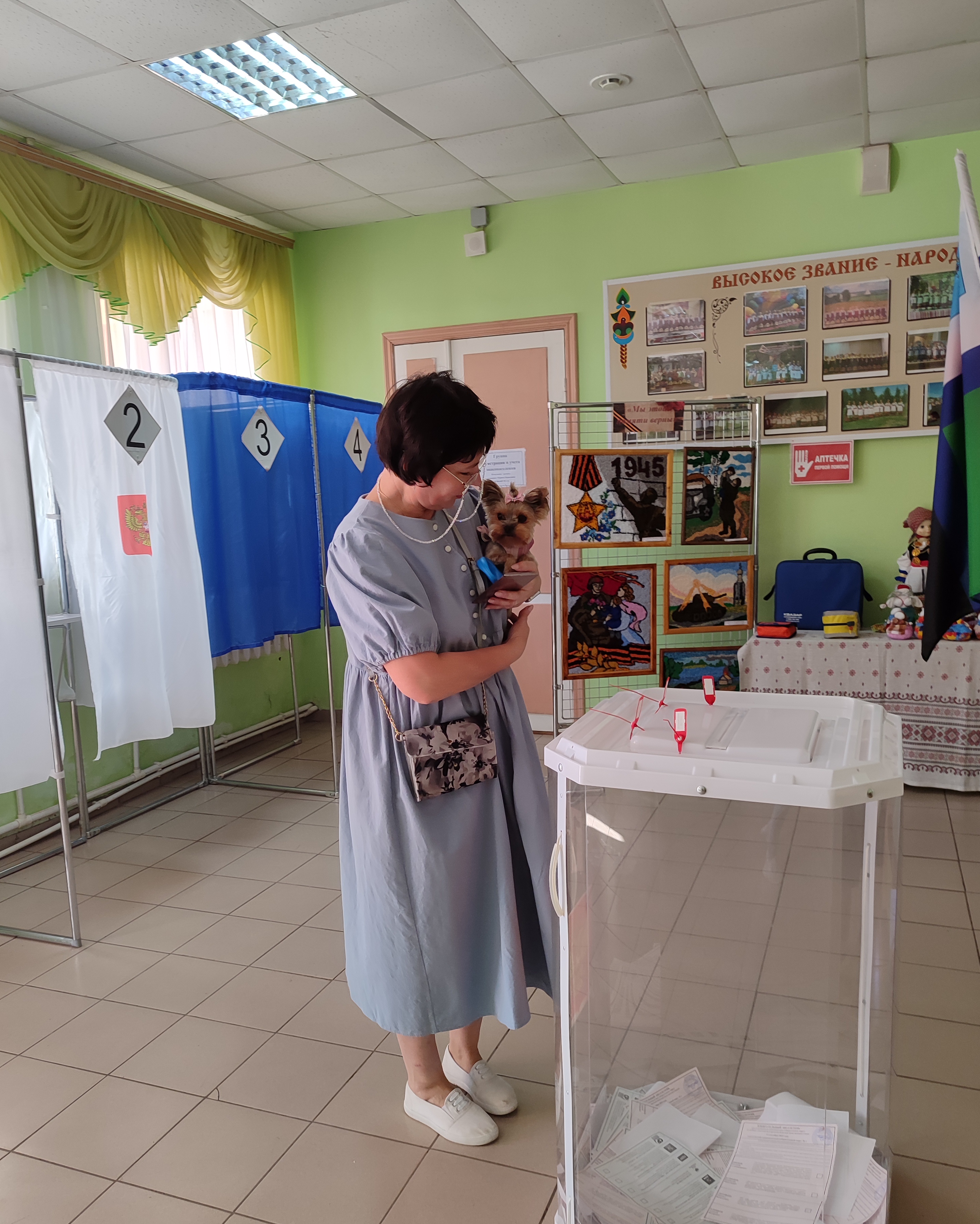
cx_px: 497
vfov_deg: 64.0
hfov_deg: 53.2
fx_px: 979
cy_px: 638
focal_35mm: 27
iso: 115
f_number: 1.89
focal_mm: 5.95
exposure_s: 1/50
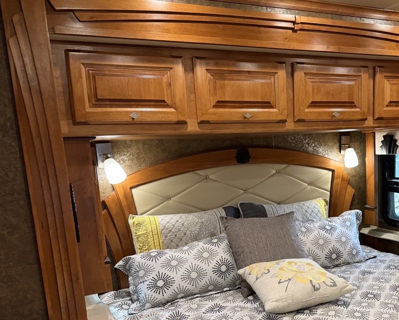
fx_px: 437
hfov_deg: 47.4
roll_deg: +2.8
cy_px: 222
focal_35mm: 37
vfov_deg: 39.5
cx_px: 294
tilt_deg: -10.0
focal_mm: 6.76
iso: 500
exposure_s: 1/60
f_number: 1.78
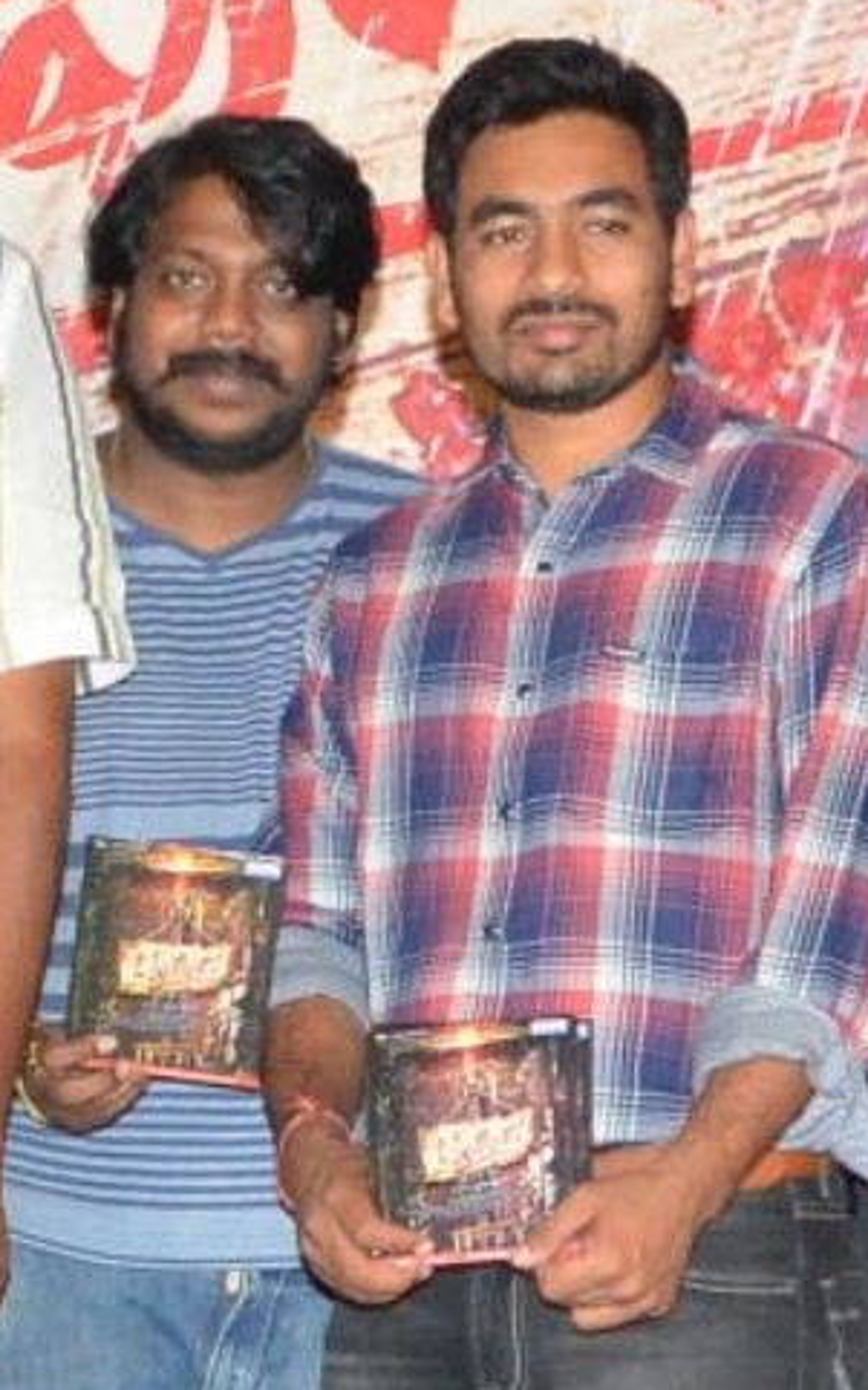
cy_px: 1182
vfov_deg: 9.7
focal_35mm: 215
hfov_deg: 6.1
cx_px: -311
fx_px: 8142
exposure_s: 1/125
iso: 2500
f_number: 6.3
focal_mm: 30
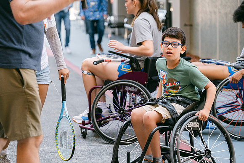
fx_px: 854
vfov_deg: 10.9
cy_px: 82
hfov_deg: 16.3
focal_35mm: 126
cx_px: 122
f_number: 2.8
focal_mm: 83.8
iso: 250
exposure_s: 1/125
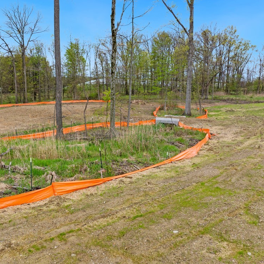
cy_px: 130
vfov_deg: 55.6
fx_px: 250
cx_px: 87
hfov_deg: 54.5
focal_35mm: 29
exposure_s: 1/240
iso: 190
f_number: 2.8
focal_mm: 12.29
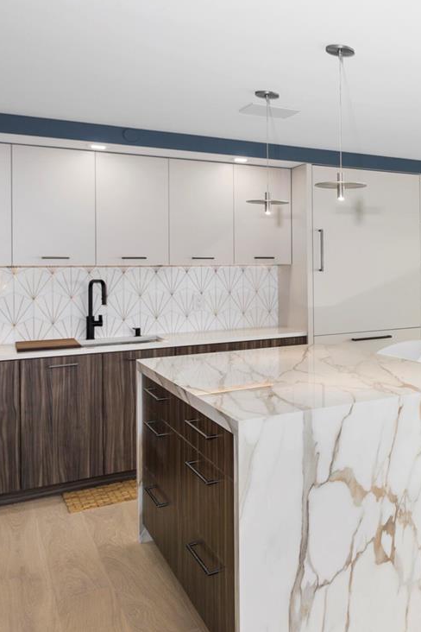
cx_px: 577
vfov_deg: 54.4
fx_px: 614
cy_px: 287
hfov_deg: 29.0
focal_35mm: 35
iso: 200
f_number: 8
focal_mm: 16
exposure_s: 1/1000
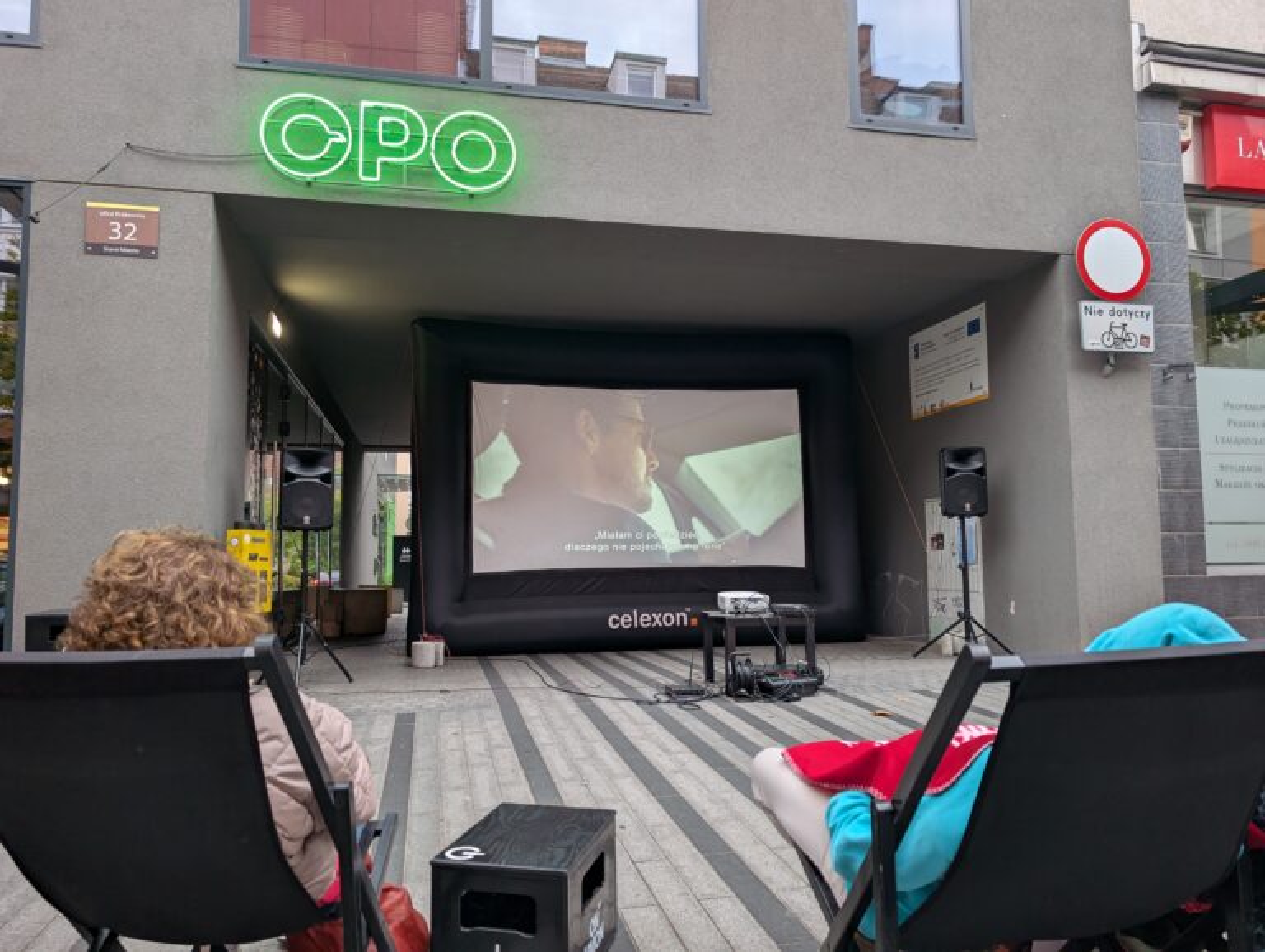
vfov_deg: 56.9
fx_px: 878
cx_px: 632
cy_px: 476
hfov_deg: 71.5
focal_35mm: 24
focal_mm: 6.9
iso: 231
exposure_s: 1/100
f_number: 1.68
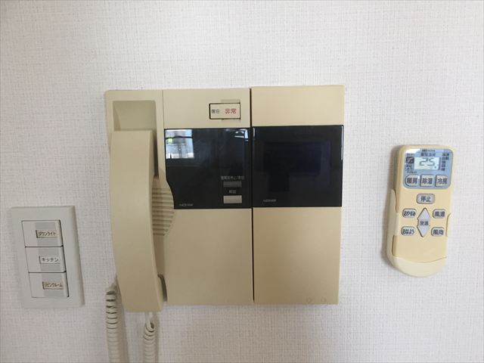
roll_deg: -0.2
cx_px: 242
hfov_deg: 61.7
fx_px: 405
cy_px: 182
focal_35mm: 29
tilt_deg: -11.3
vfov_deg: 48.2
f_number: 2.2
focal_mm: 4.15
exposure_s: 1/33
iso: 64
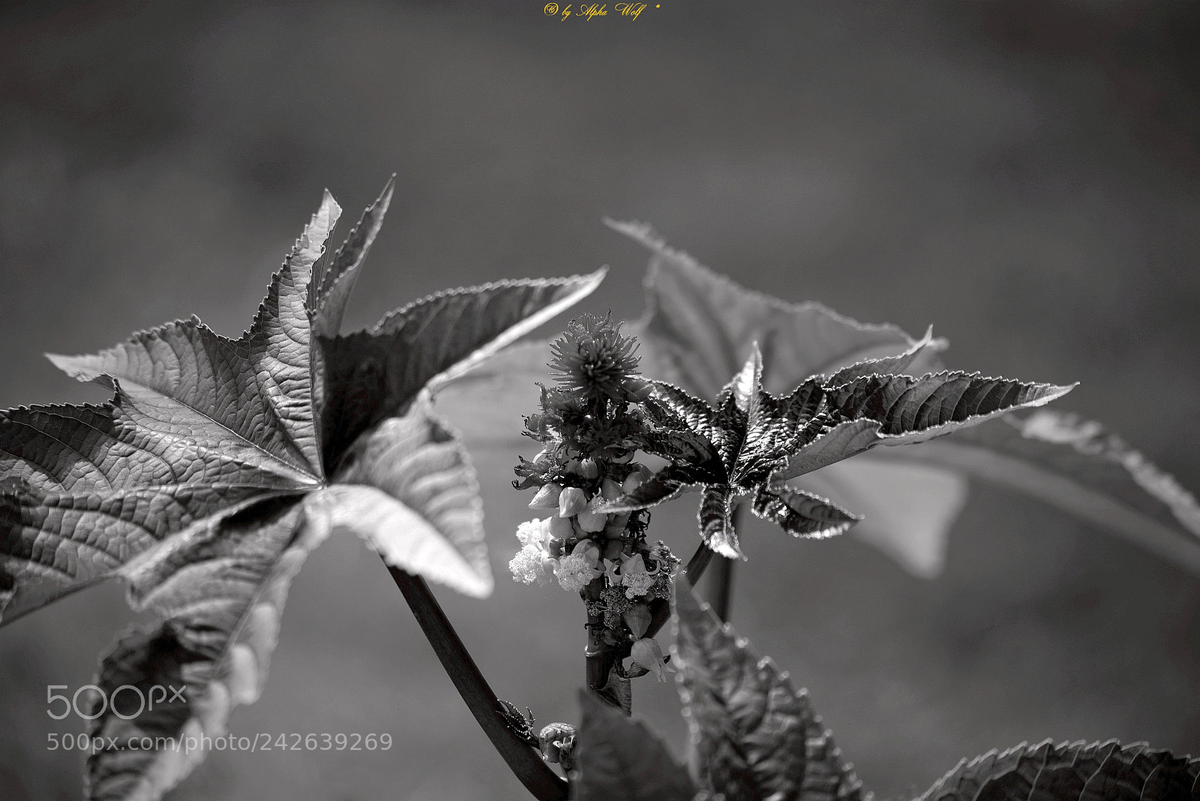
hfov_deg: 10.8
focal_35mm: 190
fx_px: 6333
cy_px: 400
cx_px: 600
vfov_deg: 7.2
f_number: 6.3
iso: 200
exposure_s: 1/200
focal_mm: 190
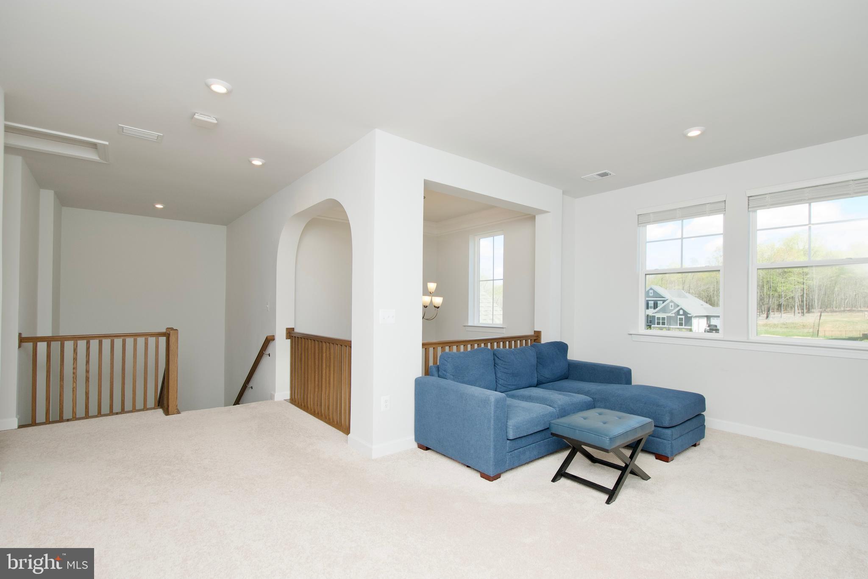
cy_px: 290
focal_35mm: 15
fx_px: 362
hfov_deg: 100.4
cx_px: 434
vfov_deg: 77.3
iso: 320
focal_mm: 10
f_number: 7.1
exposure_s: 1/200
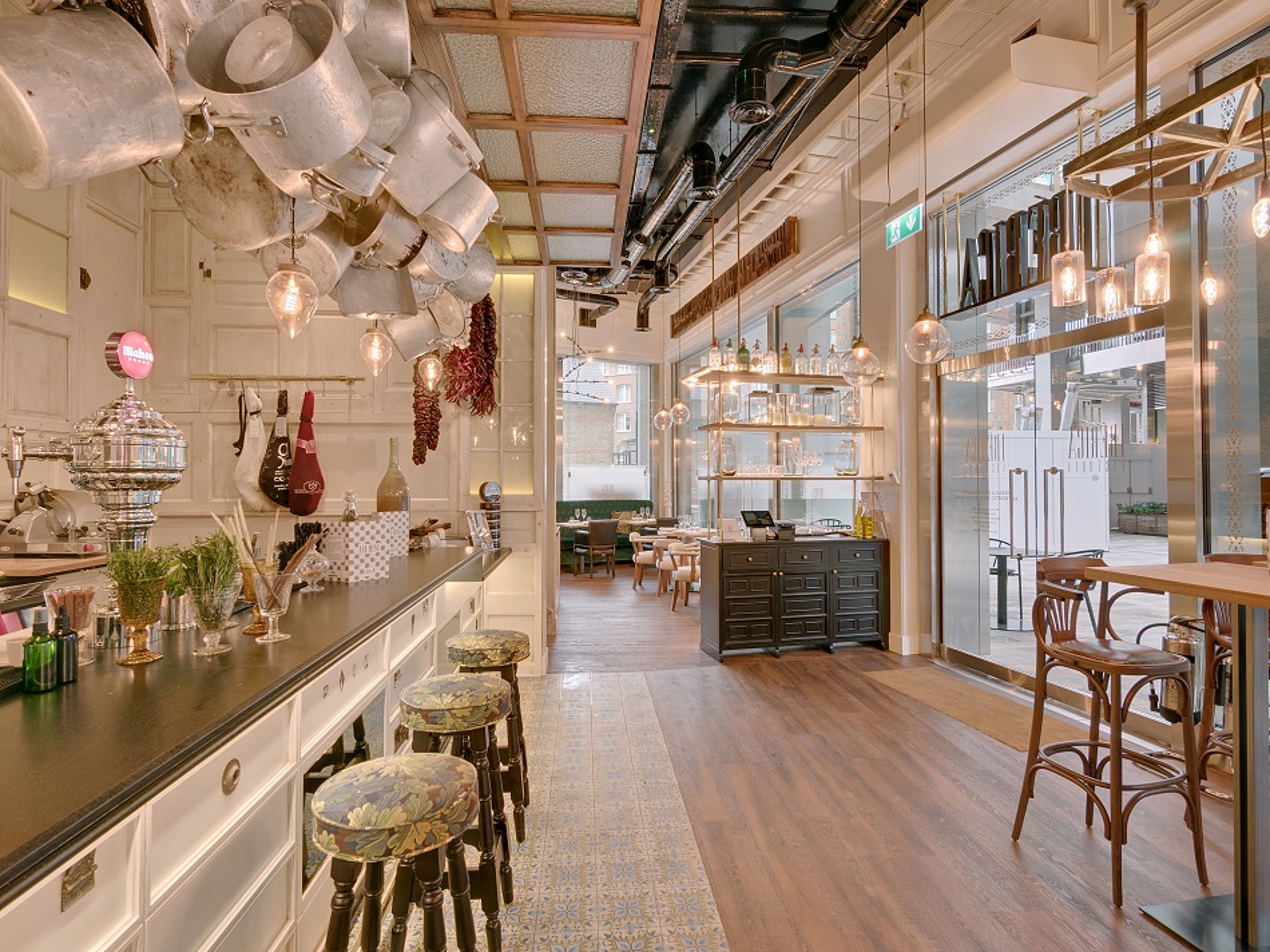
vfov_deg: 71.6
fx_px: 660
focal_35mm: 18
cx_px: 635
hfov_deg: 87.8
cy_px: 476
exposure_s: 1
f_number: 8
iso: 200
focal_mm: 9
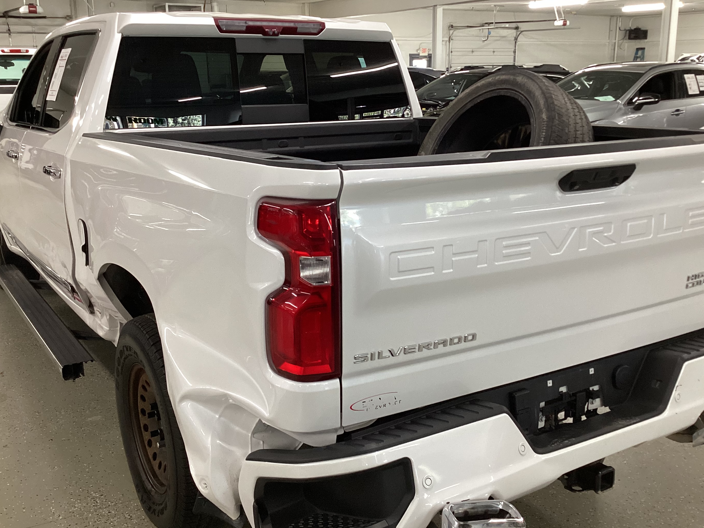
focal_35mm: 37
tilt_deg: -15.8
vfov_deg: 38.7
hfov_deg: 50.1
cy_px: 258
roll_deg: -0.1
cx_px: 348
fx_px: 752
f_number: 2.4
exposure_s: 1/50
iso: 200
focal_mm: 3.3
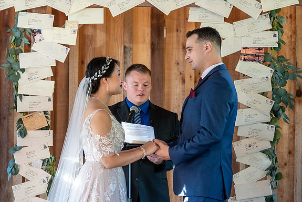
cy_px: 101
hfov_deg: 14.9
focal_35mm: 138
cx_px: 146
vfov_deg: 10.0
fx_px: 1158
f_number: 4
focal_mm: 121
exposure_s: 1/200
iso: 2000
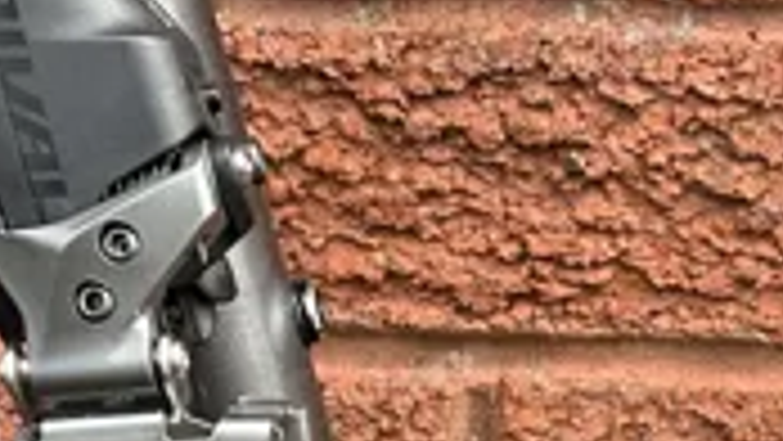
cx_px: 482
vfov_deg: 7.9
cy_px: 981
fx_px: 3011
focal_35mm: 145
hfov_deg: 14.8
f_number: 1.8
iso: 16
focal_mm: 3
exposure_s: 1/128
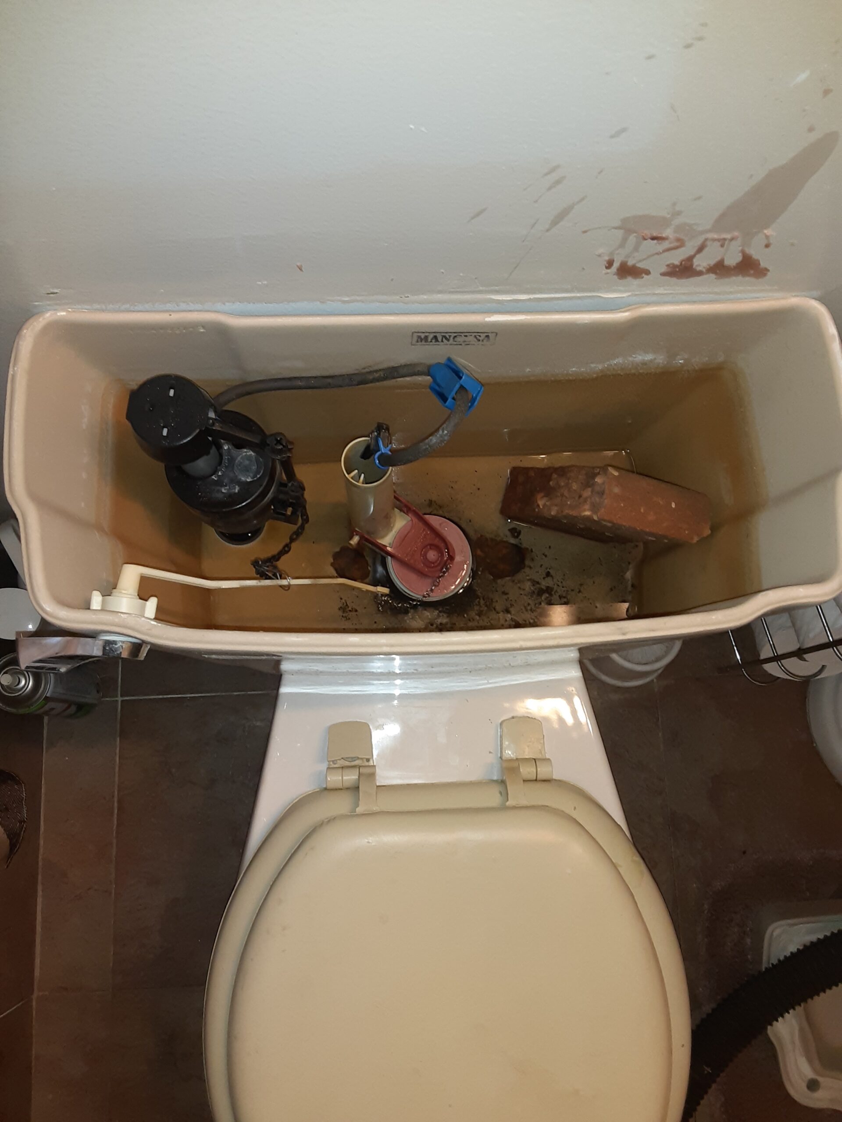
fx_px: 876
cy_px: 561
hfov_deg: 51.4
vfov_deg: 65.3
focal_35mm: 27
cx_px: 421
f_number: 1.9
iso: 250
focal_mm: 2.91
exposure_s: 1/40
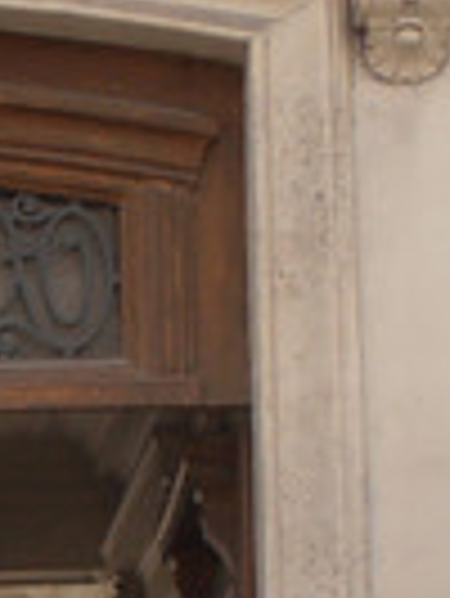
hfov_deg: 5.4
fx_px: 4742
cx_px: -297
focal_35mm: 274
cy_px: 719
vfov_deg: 7.2
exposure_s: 1/320
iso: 80
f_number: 4.5
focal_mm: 10.04
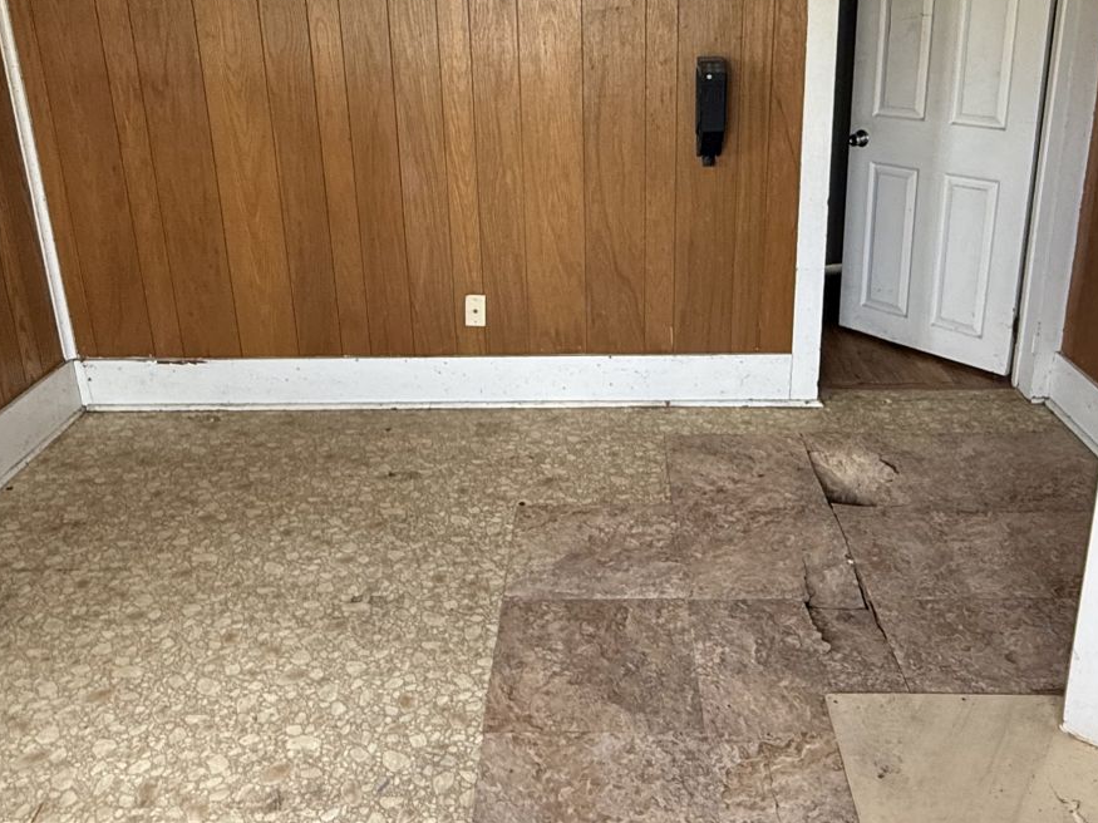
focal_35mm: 32
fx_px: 1015
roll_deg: -0.1
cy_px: 300
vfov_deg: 43.7
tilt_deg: -17.0
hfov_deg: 56.6
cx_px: 621
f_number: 2.2
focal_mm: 2.22
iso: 160
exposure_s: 1/99
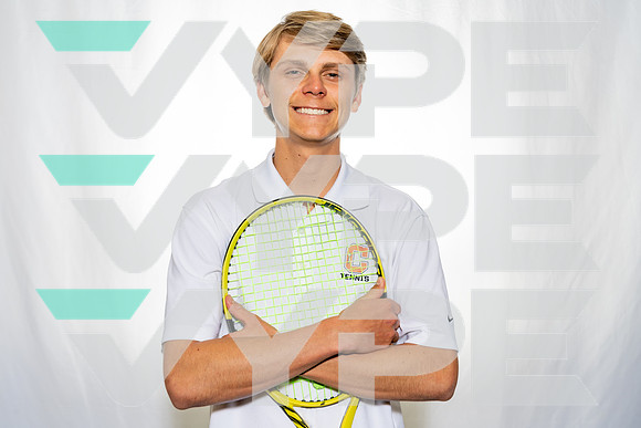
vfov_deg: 32.6
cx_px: 320
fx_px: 730
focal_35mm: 41
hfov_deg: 47.4
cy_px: 214
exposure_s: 1/250
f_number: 8
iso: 100
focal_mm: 41
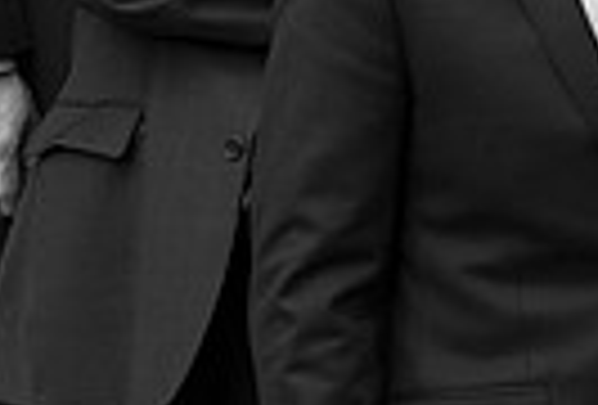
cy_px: -302
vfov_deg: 4.7
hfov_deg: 6.8
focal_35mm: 292
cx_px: 1131
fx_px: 4873
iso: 800
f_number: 8
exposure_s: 1/100
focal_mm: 62
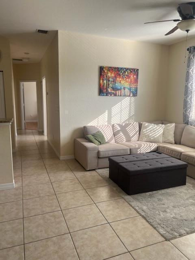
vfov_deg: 67.3
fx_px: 195
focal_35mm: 26
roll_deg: -0.5
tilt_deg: -9.1
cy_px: 130
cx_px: 98
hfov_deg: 53.1
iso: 40
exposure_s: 1/207
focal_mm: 5.7
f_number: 1.5
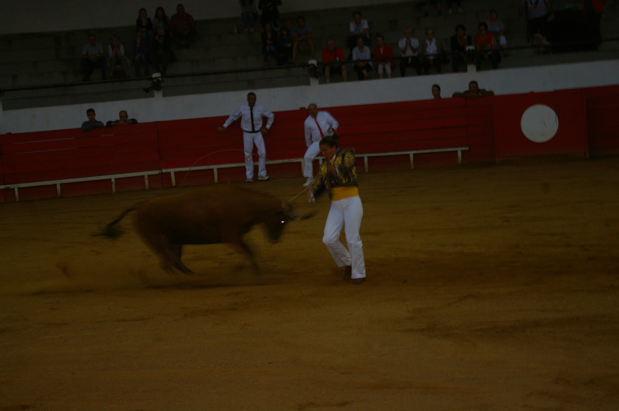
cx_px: 310
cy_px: 206
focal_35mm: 82
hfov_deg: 24.6
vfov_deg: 16.5
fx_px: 1417
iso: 400
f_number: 5.6
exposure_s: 1/60
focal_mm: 55
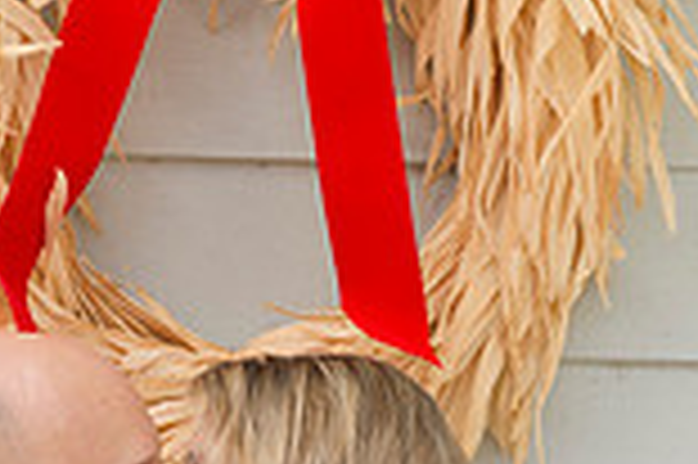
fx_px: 14526
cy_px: 270
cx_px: 176
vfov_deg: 1.8
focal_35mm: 750
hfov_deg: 2.8
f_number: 5.6
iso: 200
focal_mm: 200
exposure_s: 1/100
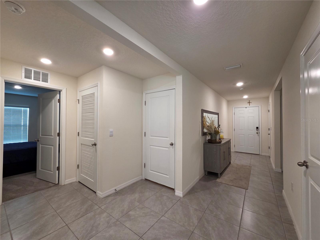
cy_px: 120
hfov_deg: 106.2
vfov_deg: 89.9
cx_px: 160
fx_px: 120
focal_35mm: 13
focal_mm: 2.2
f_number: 2.2
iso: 160
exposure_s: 1/60
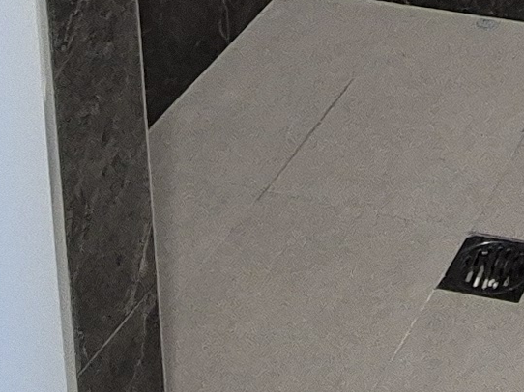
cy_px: -649
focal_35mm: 96
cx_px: 550
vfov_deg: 11.6
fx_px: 1453
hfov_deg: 19.7
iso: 320
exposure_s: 1/50
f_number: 2.2
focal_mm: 2.2
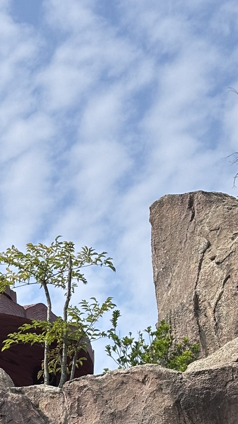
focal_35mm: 124
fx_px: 1391
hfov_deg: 9.6
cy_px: 405
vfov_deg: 17.0
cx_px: -95
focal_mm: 5.96
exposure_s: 1/3663
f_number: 1.6
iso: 40
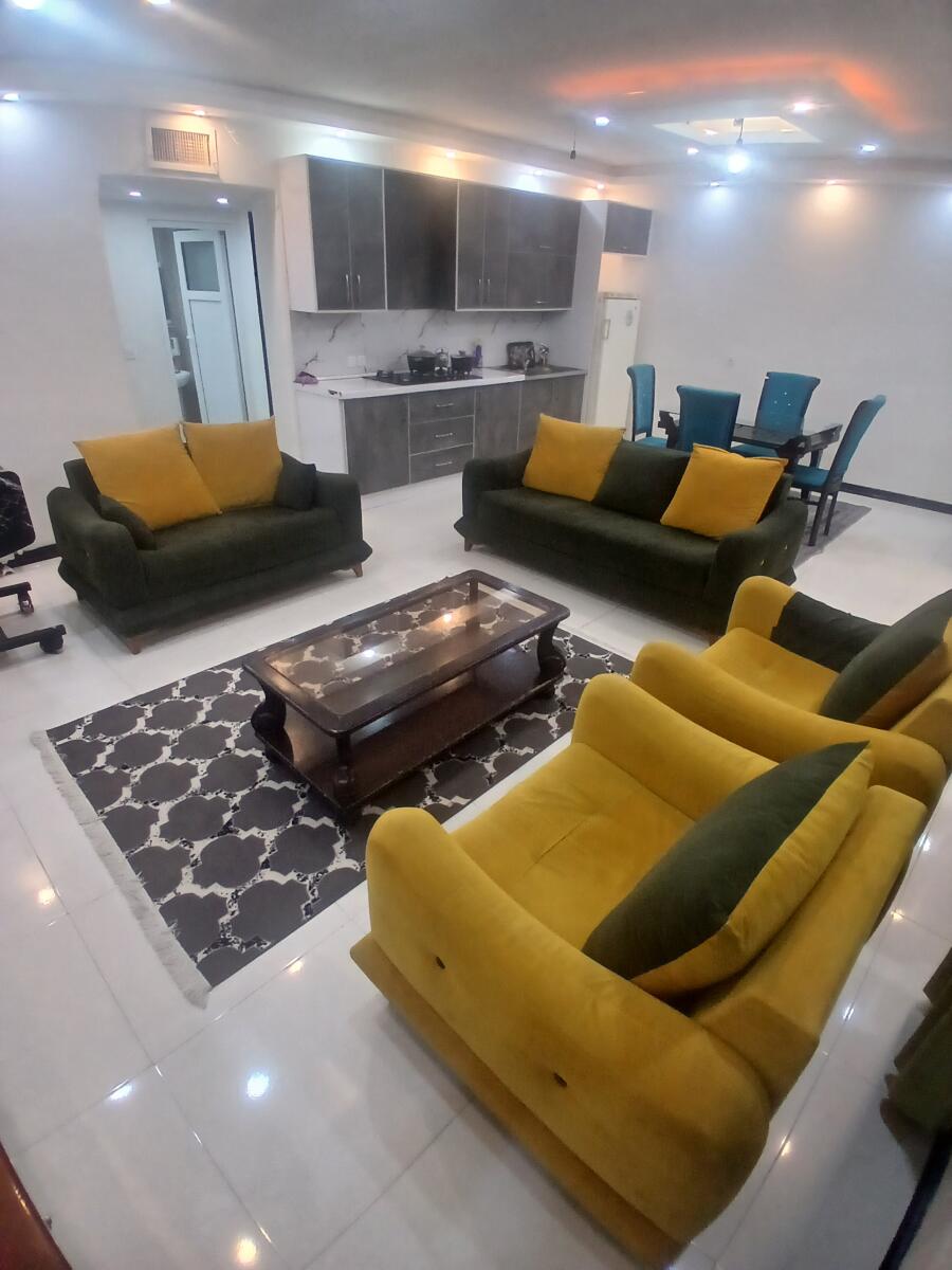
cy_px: 635
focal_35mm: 17
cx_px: 476
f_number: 2.2
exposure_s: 1/33.3
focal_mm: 1.4
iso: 160
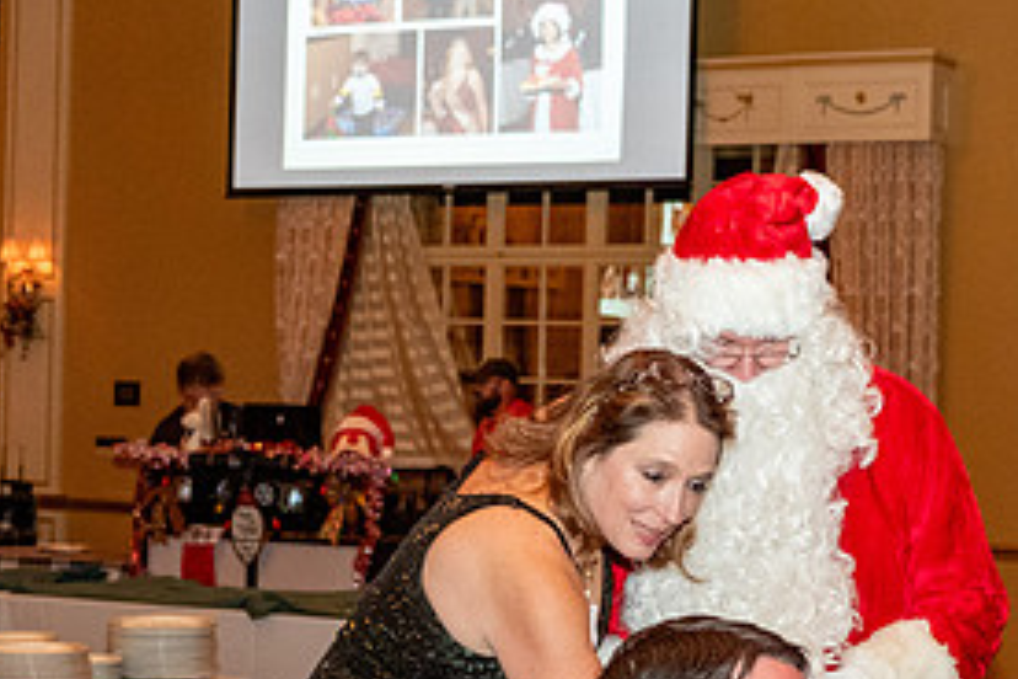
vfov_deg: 17.0
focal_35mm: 80
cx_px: 778
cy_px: 471
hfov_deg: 25.0
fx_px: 2262
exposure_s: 1/125
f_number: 3.2
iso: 2500
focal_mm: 25.4
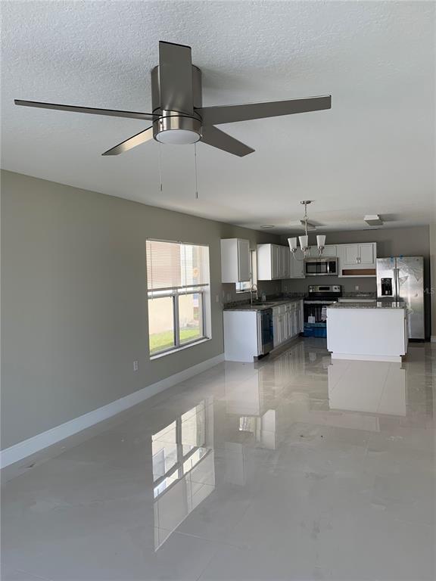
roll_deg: +1.5
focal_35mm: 26
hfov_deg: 53.1
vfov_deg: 67.3
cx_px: 218
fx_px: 437
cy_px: 290
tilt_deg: -0.3
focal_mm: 4.25
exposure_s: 1/122
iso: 25
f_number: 1.8
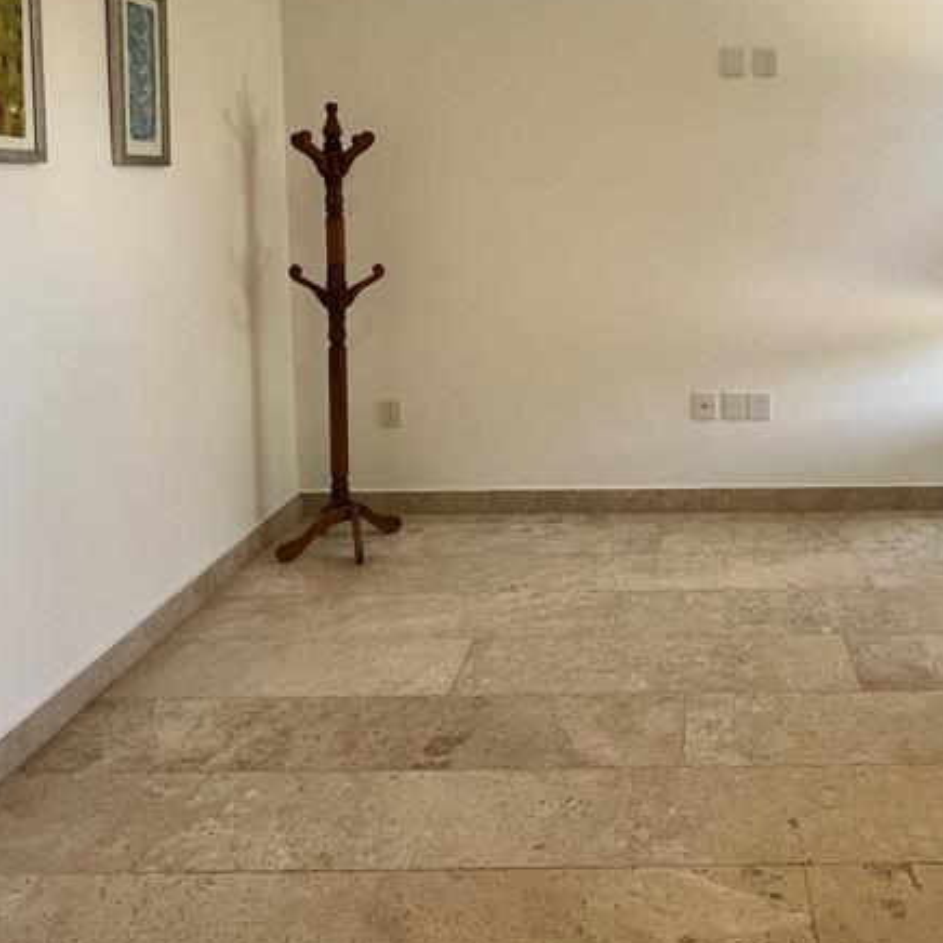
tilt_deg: -3.7
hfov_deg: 56.7
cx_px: 683
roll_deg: +0.0
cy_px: 247
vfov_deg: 56.4
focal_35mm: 27
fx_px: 832
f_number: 1.8
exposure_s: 1/99
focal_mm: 1.57
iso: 100
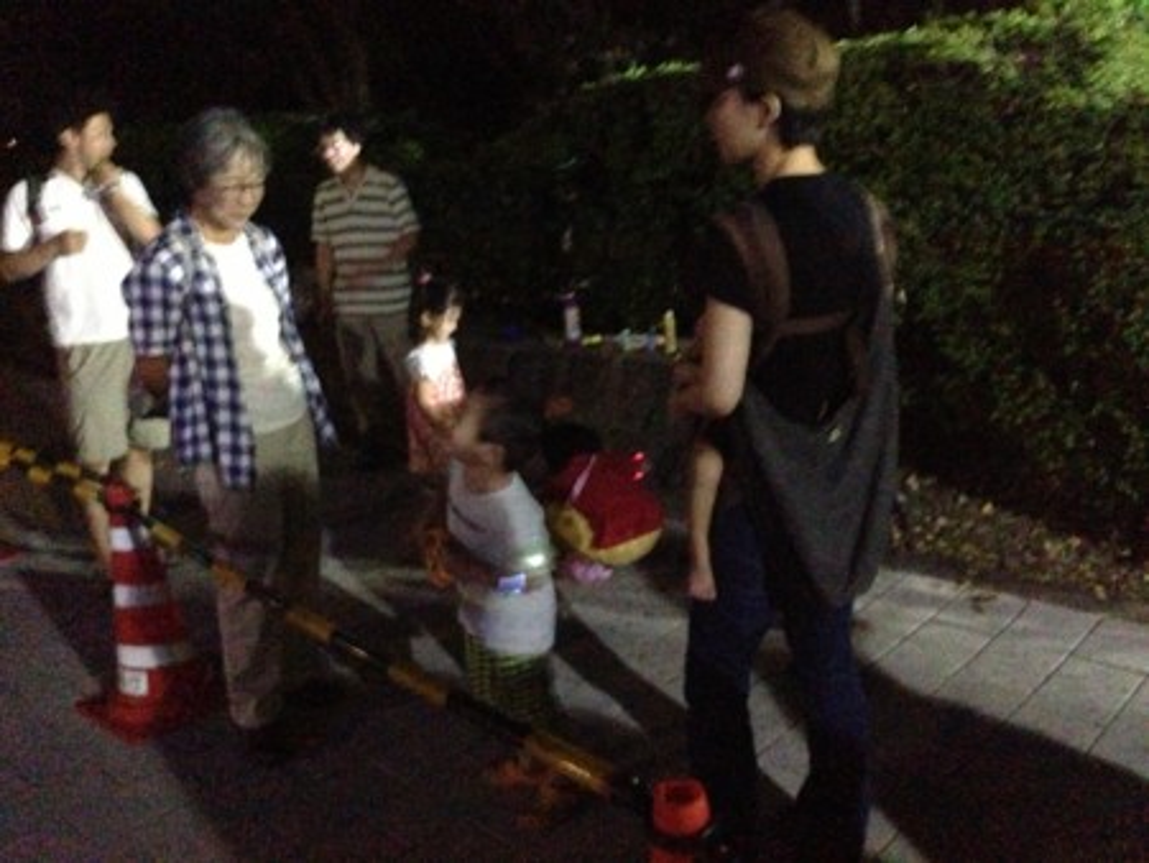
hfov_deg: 55.3
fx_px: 1096
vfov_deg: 43.0
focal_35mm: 33
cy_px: 432
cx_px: 574
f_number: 2.4
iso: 3200
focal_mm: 4.13
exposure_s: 1/15
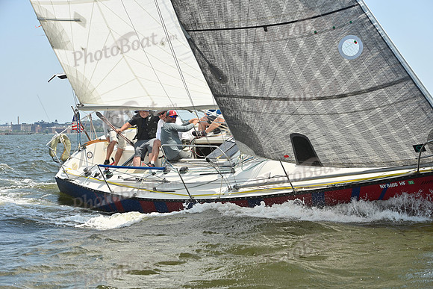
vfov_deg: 19.5
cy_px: 144
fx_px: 842
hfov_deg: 28.8
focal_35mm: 70
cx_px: 216
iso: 320
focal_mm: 70
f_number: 7.1
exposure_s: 1/1250
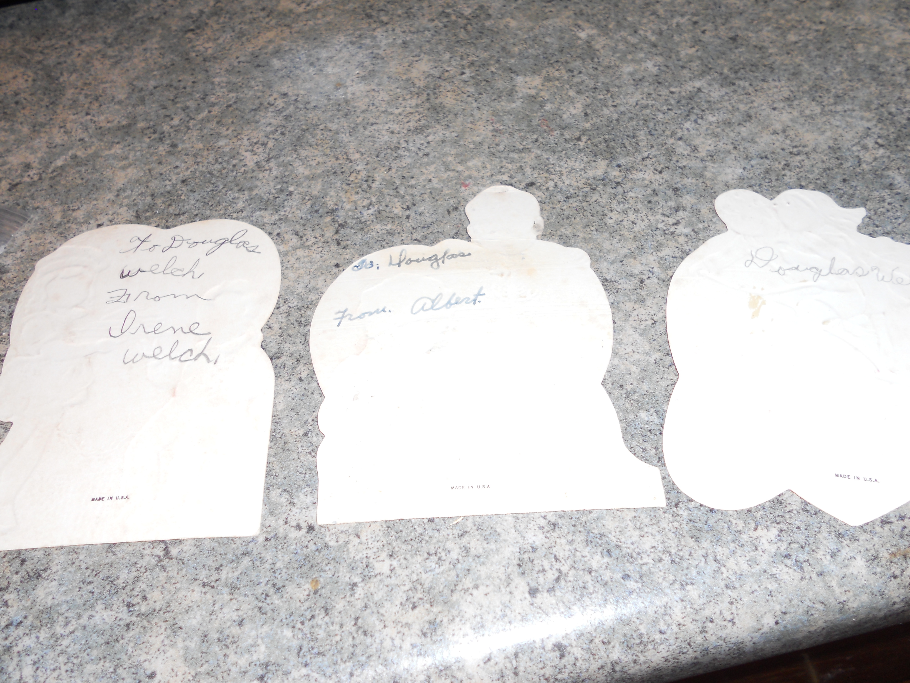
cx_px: 455
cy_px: 342
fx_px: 841
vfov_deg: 44.2
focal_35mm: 32
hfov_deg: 56.8
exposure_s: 1/25
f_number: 3.5
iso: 80
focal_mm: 5.8
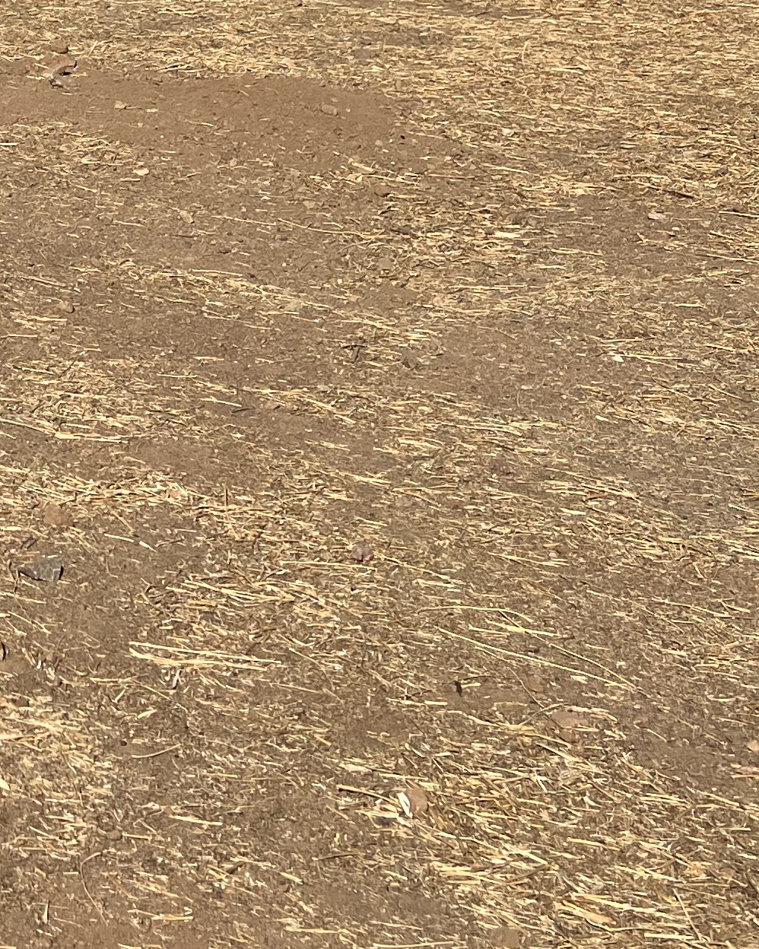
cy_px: 139
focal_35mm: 82
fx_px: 2303
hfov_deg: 16.2
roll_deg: +2.4
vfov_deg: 22.8
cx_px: -548
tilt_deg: -9.9
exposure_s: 1/4630
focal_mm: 5.7
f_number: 1.5
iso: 50
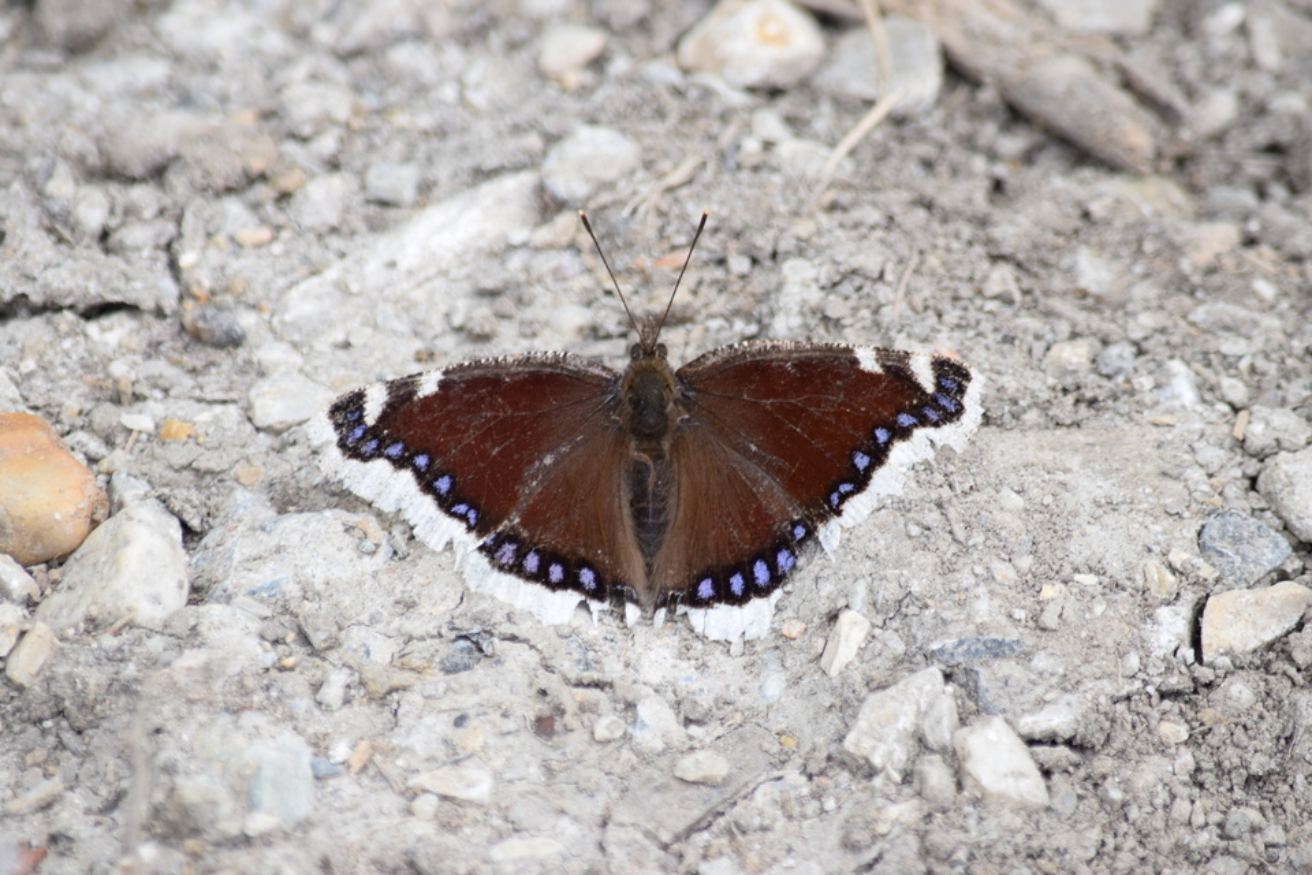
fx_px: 16399
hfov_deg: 4.6
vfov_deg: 3.1
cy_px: 438
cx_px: 656
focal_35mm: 450
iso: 400
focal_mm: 300
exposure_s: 1/200
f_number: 8
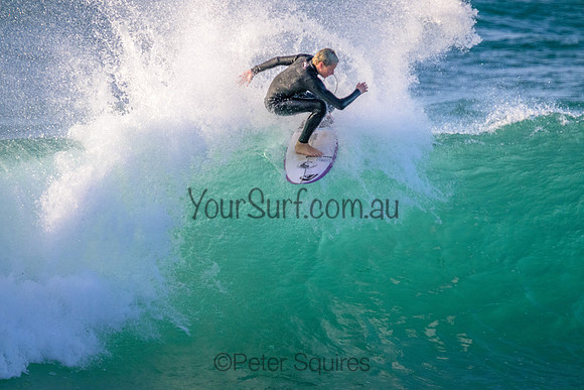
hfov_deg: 2.6
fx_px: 12980
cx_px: 292
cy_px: 195
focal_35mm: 800
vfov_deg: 1.7
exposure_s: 1/2000
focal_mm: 800
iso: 3600
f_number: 11
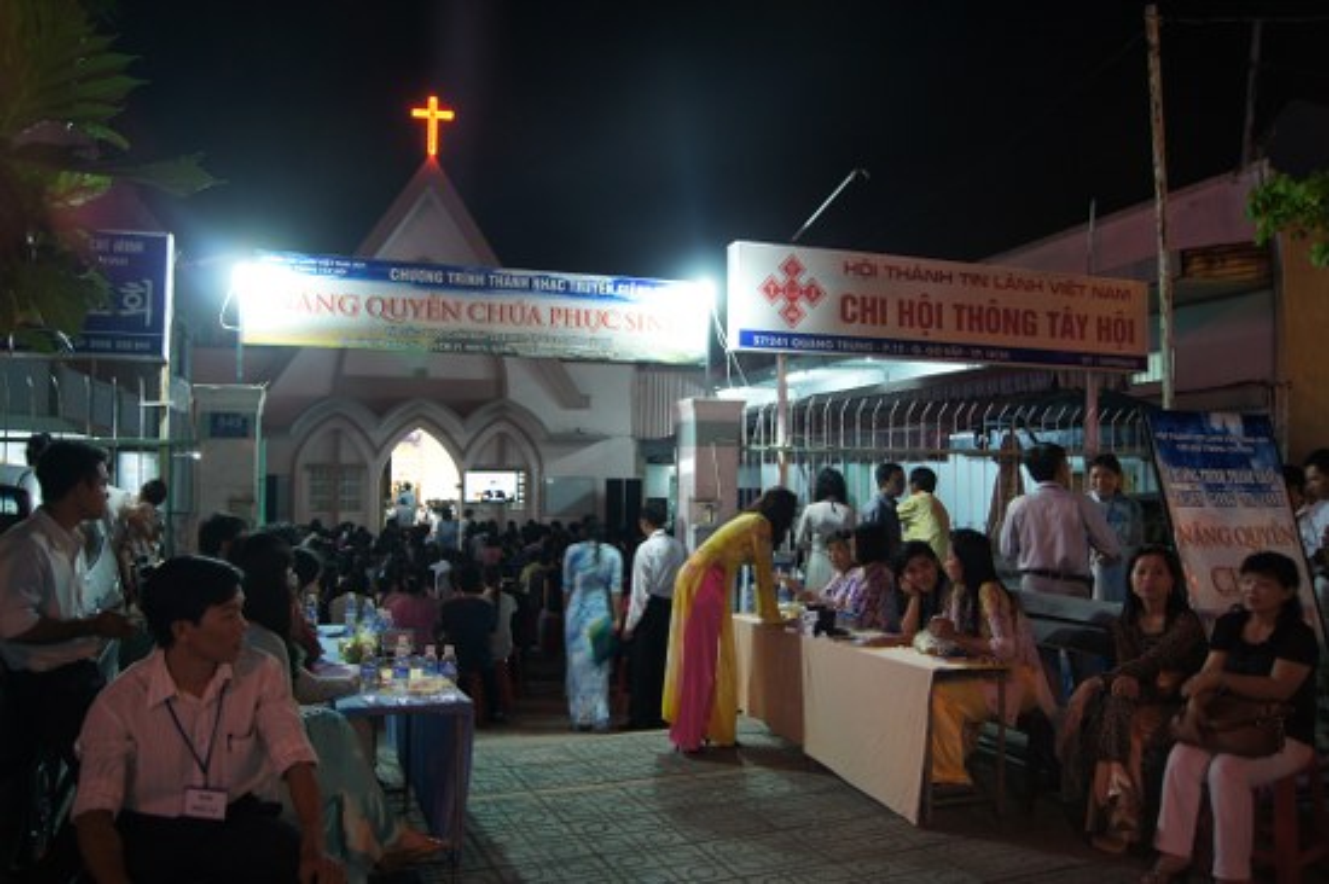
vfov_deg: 47.9
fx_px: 996
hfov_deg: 67.4
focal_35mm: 27
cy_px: 442
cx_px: 664
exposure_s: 1/8
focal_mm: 18
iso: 400
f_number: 3.5
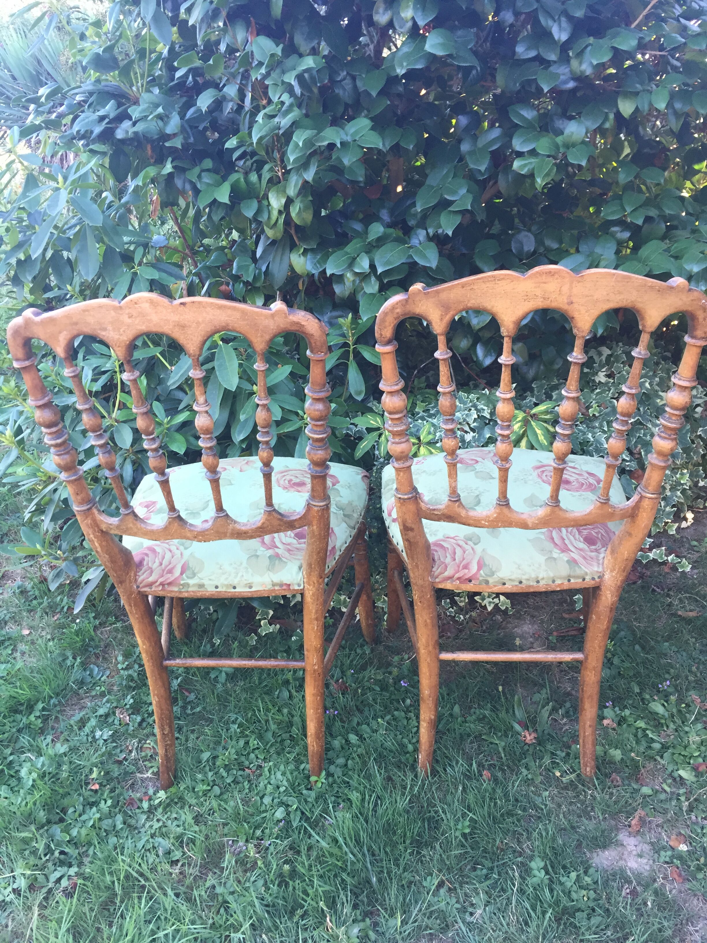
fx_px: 790
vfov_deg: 61.7
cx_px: 354
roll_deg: +0.1
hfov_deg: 48.2
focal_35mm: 29
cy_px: 472
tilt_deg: -20.7
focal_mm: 4.15
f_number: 2.2
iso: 40
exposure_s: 1/33
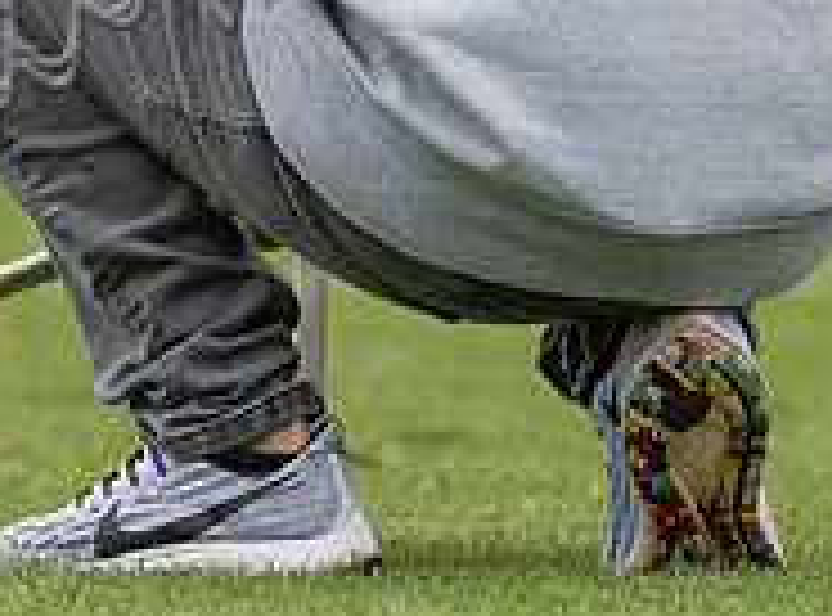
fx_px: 37660
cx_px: 447
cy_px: -220
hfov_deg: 1.3
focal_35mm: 1574
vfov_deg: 0.9
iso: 640
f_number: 2.8
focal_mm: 300
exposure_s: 1/8000
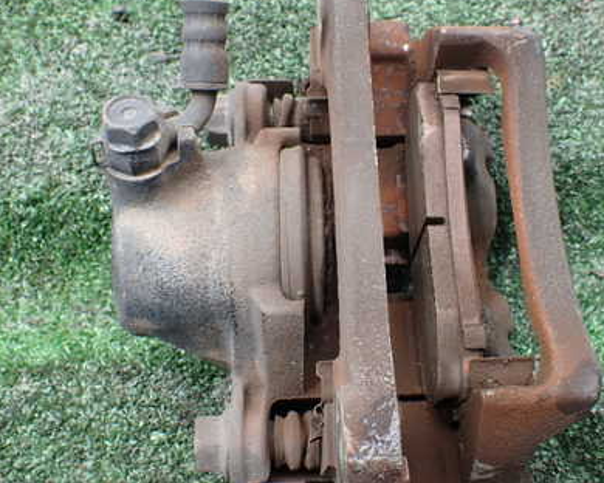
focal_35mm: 45
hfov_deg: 41.0
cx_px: 353
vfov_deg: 33.4
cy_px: 214
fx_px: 804
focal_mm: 5.4
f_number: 3.2
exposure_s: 1/160
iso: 100
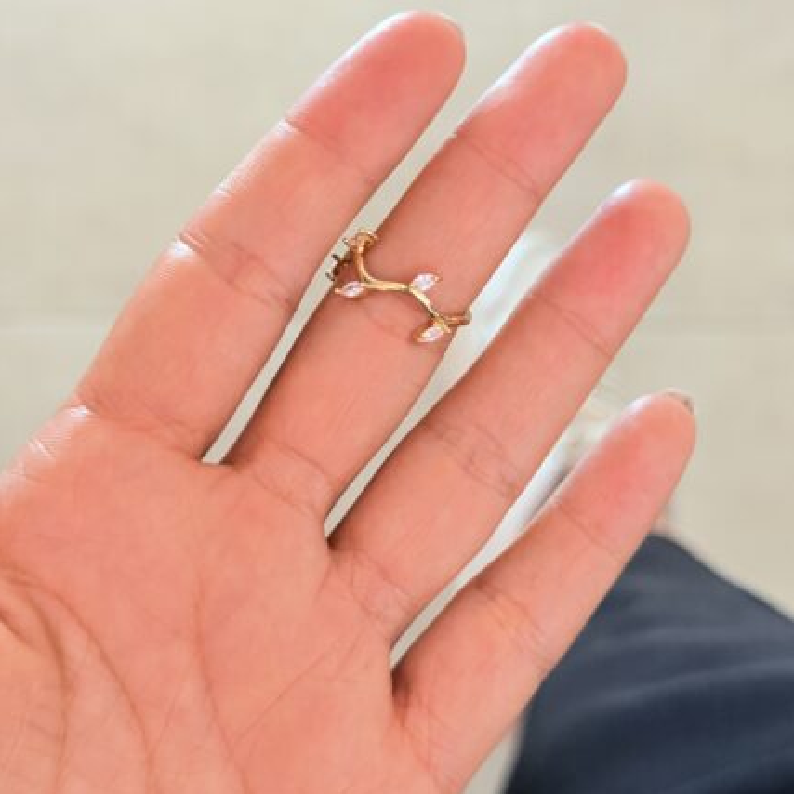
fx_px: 1479
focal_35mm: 57
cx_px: 396
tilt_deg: -53.1
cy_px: 323
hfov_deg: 30.0
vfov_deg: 30.0
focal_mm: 6.76
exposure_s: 1/60
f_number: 1.78
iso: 200
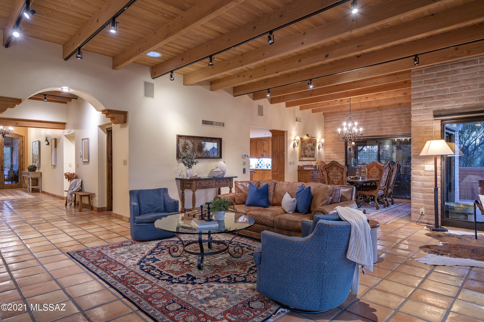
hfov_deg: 84.0
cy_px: 161
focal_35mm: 20
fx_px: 269
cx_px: 242
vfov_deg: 61.9
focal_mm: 20
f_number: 9
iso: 100
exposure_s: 1
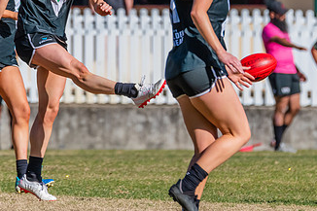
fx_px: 9373
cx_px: 198
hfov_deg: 1.9
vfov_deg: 1.3
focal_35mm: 1065
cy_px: 4
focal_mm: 450
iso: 800
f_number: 11
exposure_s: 1/1600
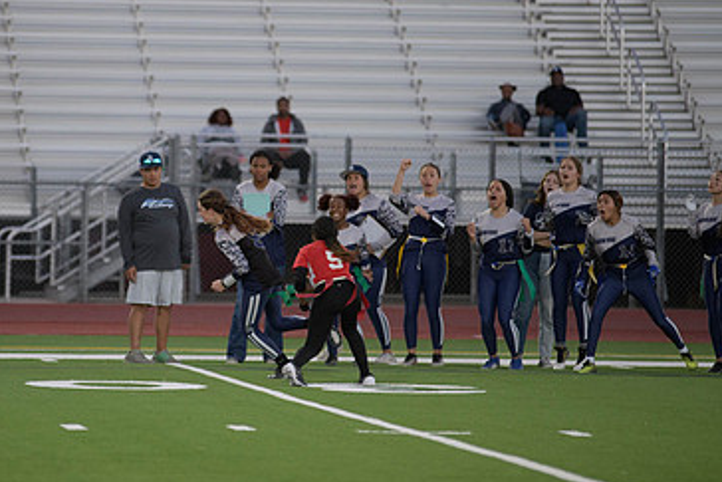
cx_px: 220
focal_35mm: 319
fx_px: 6400
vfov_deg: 4.3
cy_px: 225
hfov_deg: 6.5
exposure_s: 1/640
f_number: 2.8
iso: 1000
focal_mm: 200
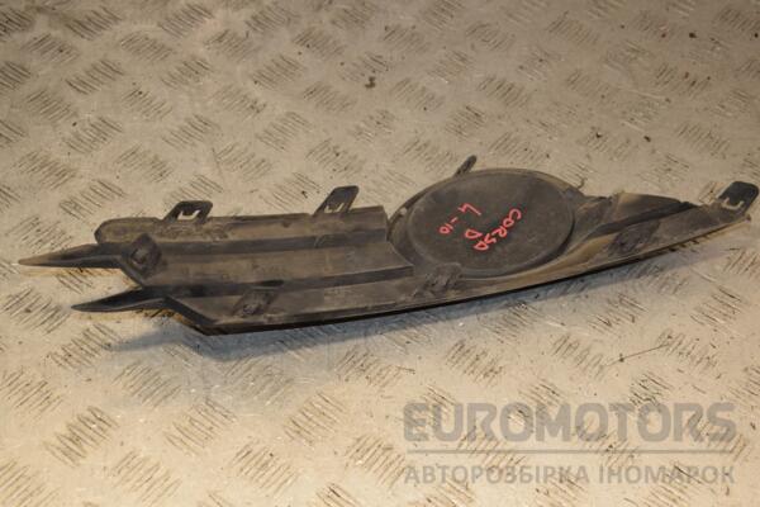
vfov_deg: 20.2
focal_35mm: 68
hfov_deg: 29.9
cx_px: 380
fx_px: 1425
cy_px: 254
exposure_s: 1/200
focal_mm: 45
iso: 800
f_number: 8
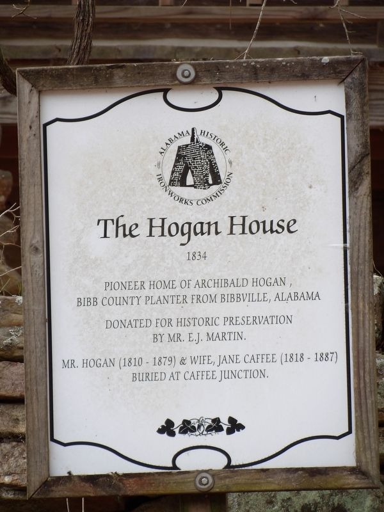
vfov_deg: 3.9
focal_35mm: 512
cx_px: 192
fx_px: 7573
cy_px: 256
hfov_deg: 2.9
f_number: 4.1
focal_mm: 91.8
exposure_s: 1/112
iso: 100
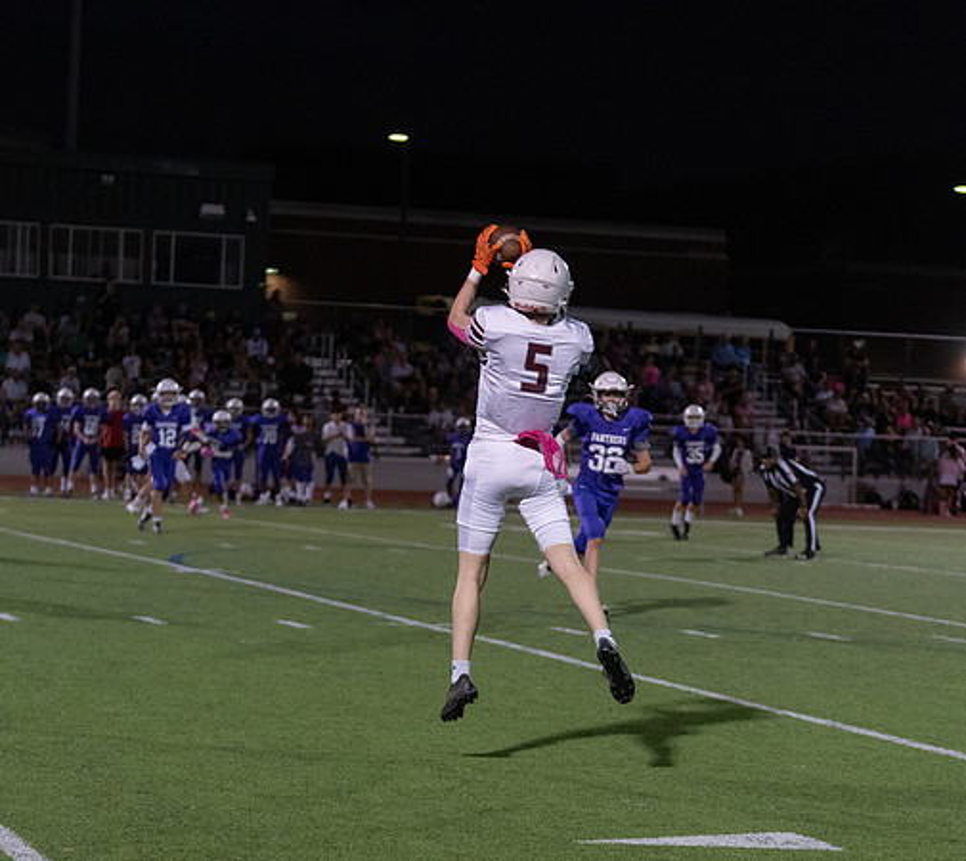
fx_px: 3229
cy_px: 498
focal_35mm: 108
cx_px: 484
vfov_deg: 15.2
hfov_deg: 17.0
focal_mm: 70
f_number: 2.8
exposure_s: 1/1250
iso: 3200
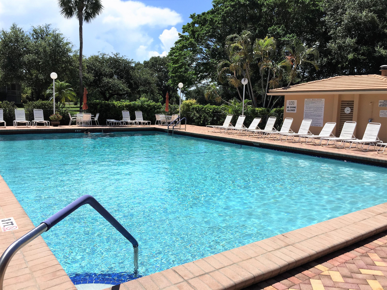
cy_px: 145
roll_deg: -2.8
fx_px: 324
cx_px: 194
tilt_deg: -3.8
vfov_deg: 48.2
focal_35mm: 29
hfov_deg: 61.7
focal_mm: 4.15
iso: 32
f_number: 2.2
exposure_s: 1/3049
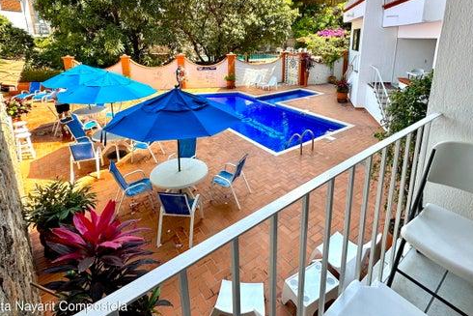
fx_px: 250
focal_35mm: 19
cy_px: 96
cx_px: 245
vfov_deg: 62.3
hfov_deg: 86.9
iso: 40
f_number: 2.2
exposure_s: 1/337
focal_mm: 2.22
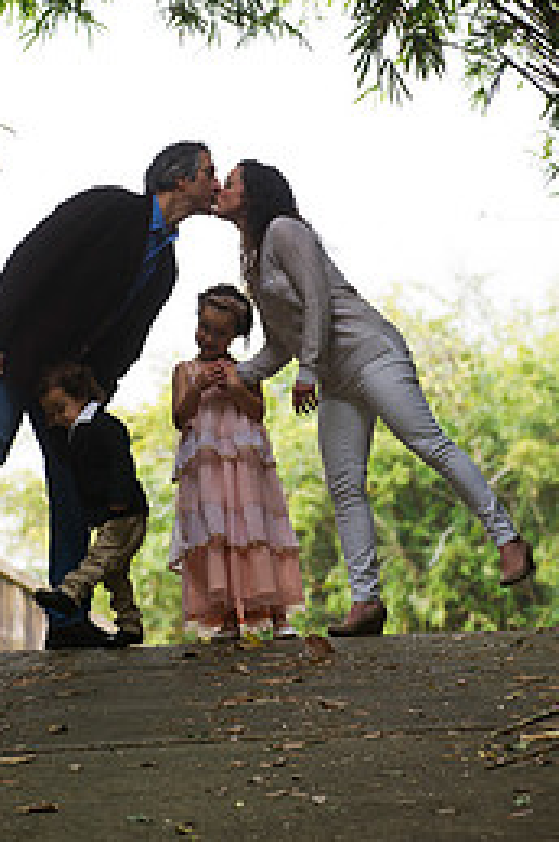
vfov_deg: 7.4
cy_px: 198
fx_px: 6492
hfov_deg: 4.9
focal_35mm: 278
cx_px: 239
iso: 400
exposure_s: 1/200
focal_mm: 160
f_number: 4
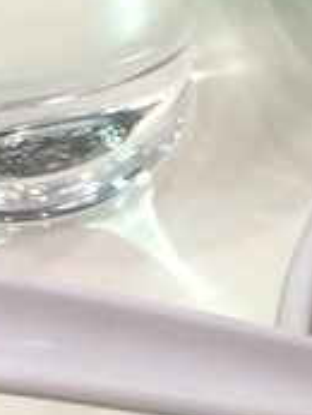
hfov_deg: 7.1
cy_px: 161
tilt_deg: -48.3
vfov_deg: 9.8
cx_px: 662
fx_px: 2413
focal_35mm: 201
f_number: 2.2
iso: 40
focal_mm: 4.15
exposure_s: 1/30
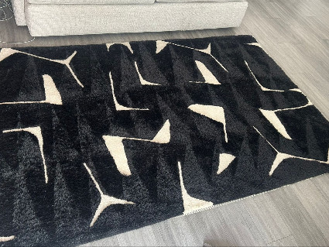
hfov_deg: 61.6
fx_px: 276
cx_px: 164
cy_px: 124
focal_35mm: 29
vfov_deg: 48.2
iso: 20
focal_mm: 4
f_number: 1.8
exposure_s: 1/695
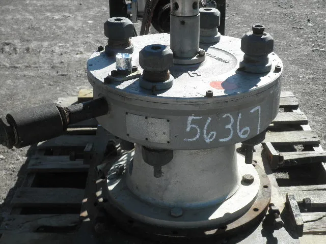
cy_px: 122
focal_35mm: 59
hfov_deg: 32.7
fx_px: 556
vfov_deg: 24.8
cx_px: 163
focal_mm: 10.5
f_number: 3.8
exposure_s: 1/500
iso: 64
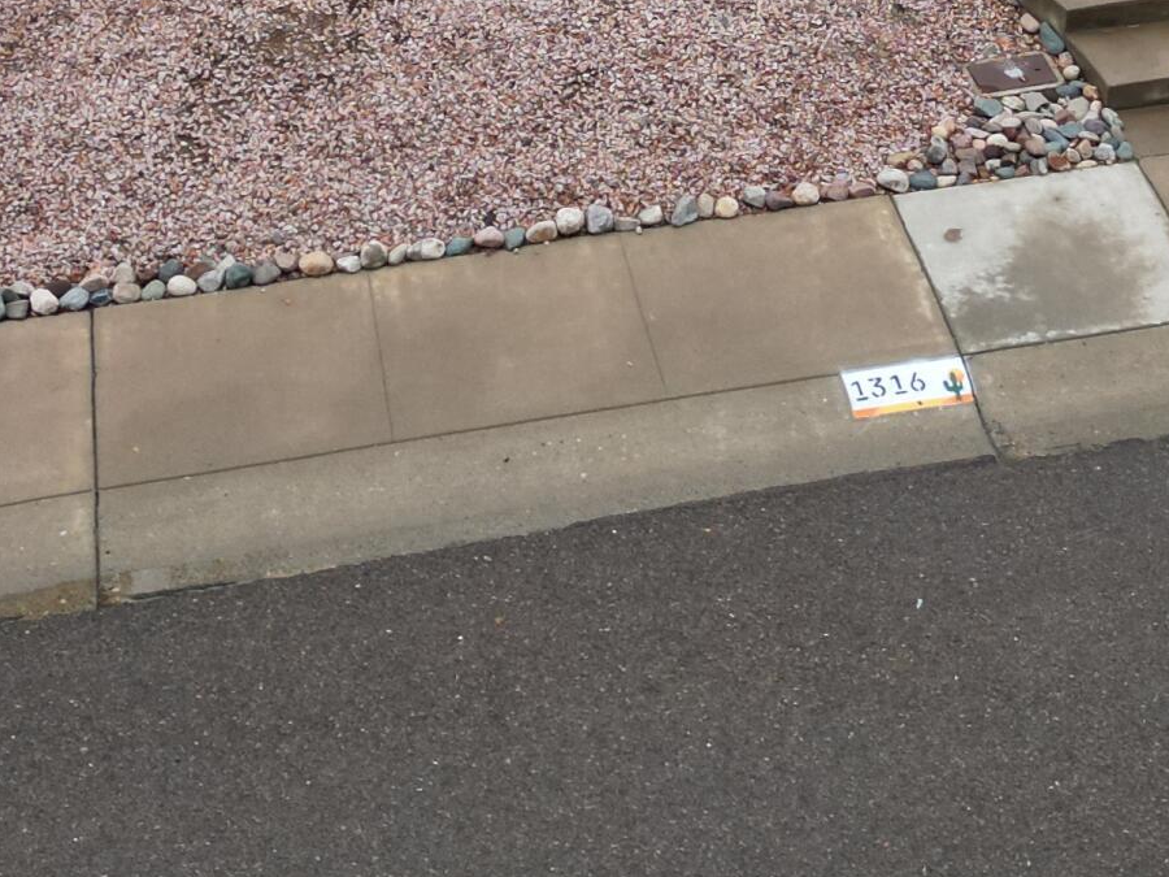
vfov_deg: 16.5
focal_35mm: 80
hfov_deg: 24.4
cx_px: 698
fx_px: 2702
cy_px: -496
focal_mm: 6.72
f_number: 1.7
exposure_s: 1/2000
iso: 150
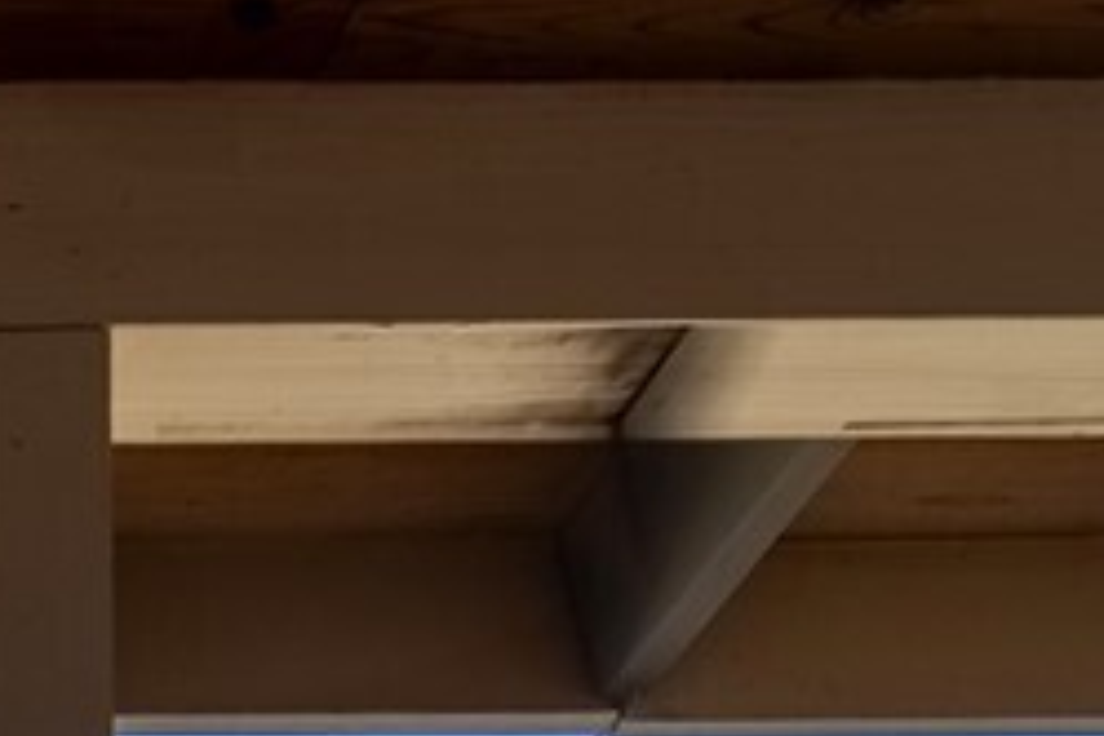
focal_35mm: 109
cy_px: 2079
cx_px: -1554
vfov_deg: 10.0
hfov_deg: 13.6
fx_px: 3342
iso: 100
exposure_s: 1/8000
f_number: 8
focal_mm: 16
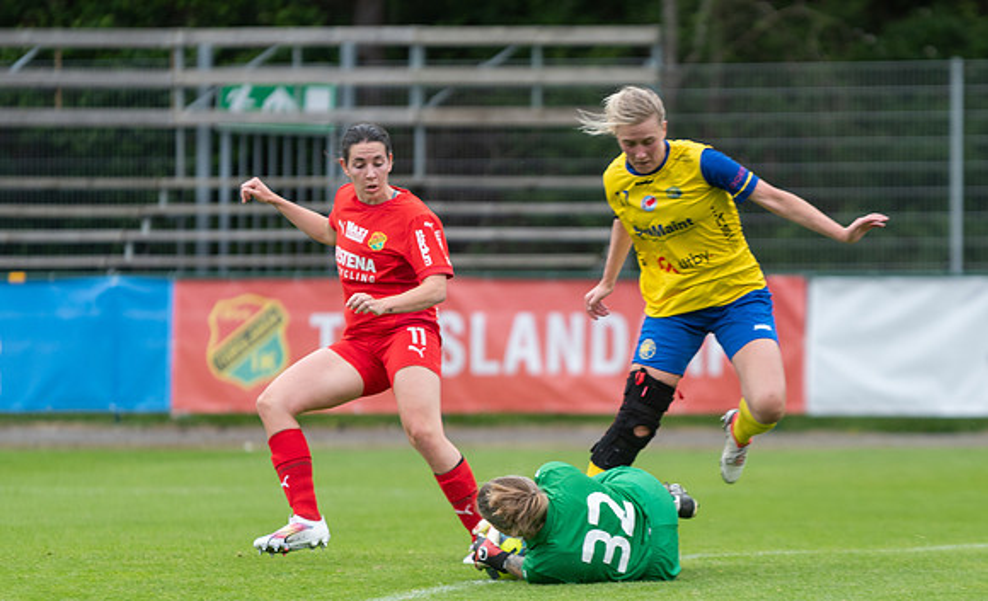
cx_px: 608
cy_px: 405
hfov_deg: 5.6
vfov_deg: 3.4
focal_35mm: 379
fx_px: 10133
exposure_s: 1/1250
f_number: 3.2
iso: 320
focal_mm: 200
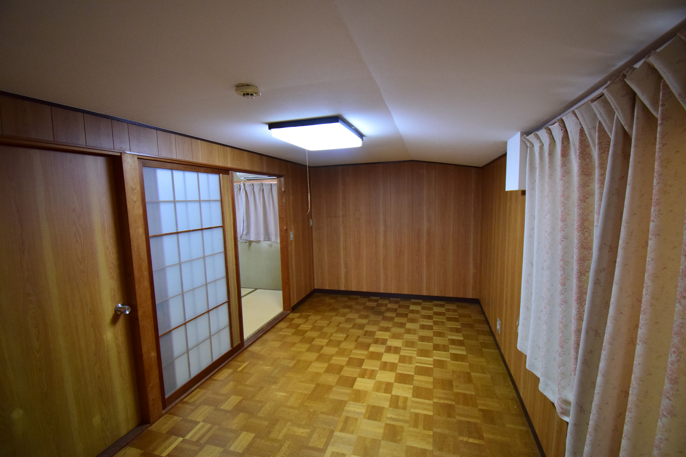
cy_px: 228
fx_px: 286
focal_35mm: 15
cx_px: 343
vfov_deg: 77.4
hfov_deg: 100.4
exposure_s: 1/90
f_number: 4.8
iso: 1600
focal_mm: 10
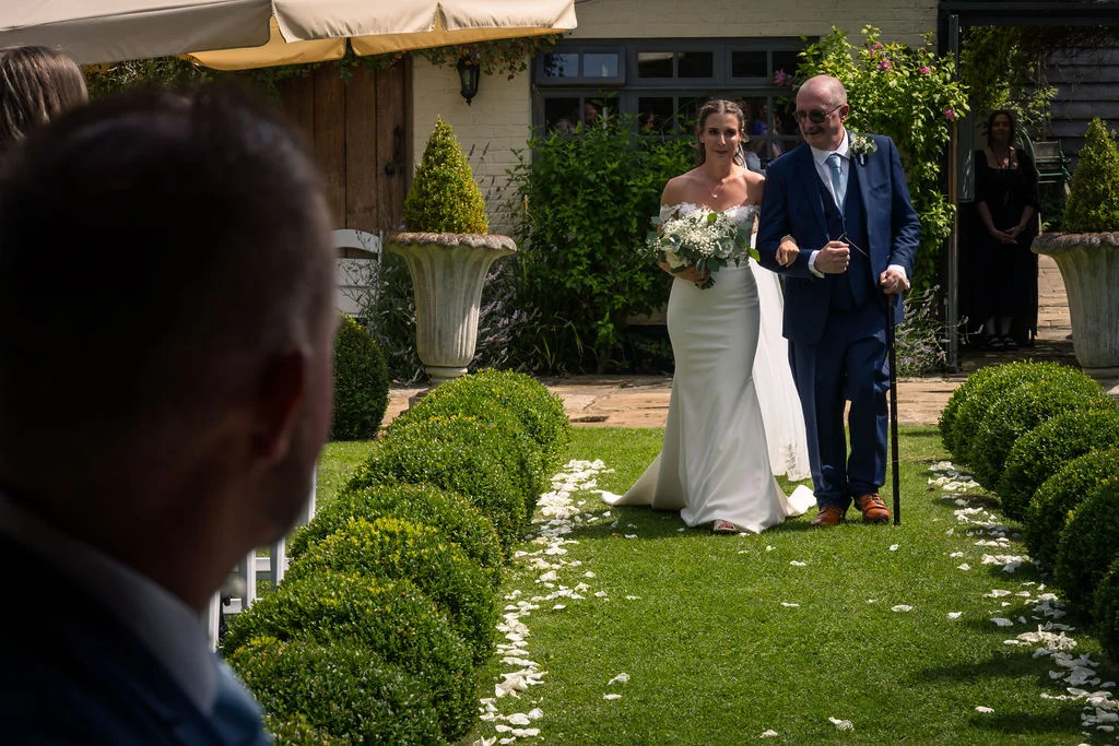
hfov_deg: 18.2
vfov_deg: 12.2
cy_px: 413
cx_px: 691
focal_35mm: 113
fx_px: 3497
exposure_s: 1/200
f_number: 10
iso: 160
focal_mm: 75
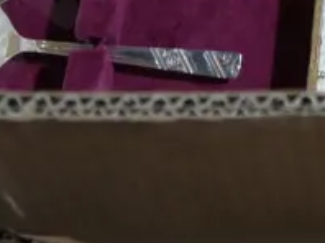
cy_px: -349
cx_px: 509
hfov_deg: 12.8
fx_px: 1360
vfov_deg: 9.1
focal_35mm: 145
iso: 500
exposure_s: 1/60
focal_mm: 14
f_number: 3.5
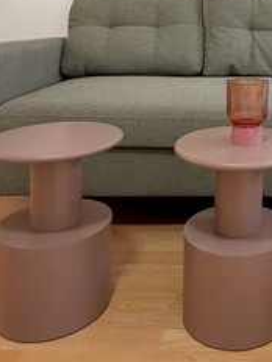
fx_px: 451
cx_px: 265
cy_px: 34
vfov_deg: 40.4
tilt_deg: -1.3
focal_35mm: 43
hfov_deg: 31.4
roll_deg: -1.5
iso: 200
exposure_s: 1/121
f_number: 2.2
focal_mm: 2.22
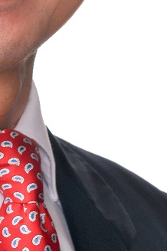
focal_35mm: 663
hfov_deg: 2.1
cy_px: 14
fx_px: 4620
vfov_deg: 3.1
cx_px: -79
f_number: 8
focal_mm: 135
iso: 200
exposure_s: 1/250
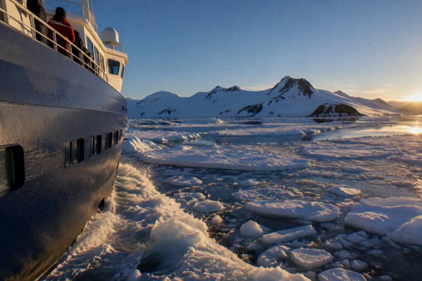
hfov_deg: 54.5
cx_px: 211
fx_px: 410
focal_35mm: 35
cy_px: 140
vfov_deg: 37.8
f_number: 9
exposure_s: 1/400
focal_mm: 35
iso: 500
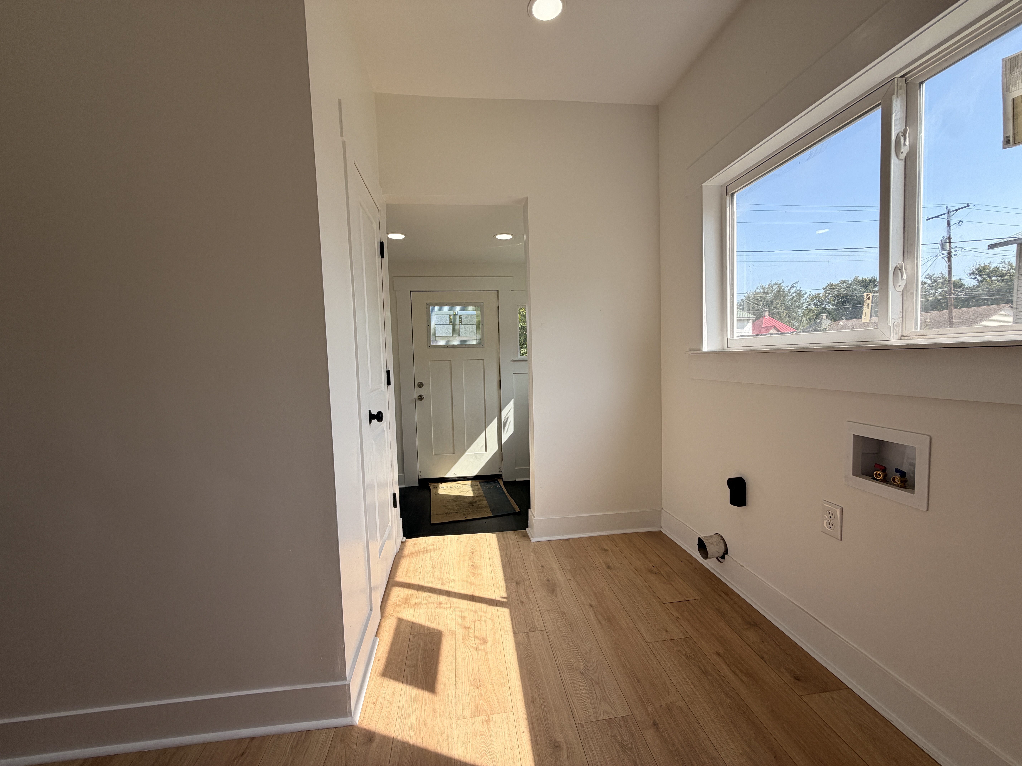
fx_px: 413
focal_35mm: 14
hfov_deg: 102.1
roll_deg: +1.6
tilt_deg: -3.9
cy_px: 383
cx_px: 511
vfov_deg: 85.7
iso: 40
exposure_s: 1/502
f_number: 2.2
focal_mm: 2.22
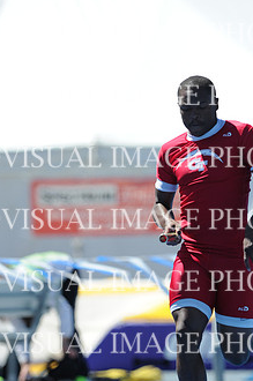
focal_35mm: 704
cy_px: 249
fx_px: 7444
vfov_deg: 2.9
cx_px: 201
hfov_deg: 1.9
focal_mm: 400
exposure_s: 1/1600
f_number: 5.6
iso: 320
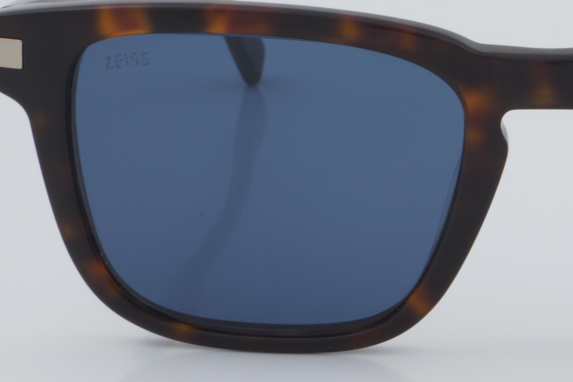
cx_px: 550
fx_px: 2674
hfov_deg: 12.1
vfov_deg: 8.2
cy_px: 157
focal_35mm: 168
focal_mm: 55
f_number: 32
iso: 100
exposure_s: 1/4
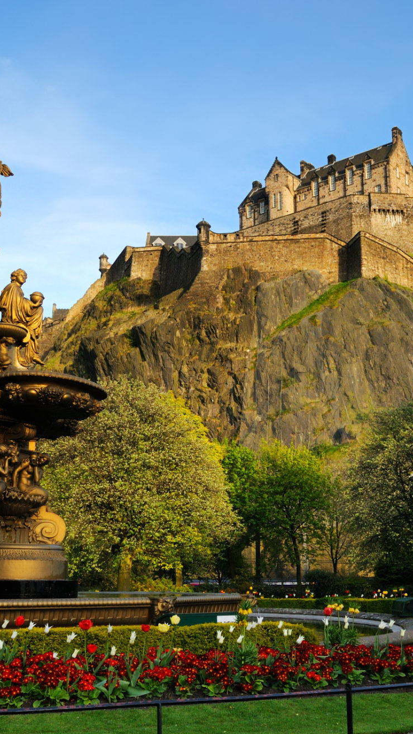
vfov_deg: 49.6
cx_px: 246
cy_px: 368
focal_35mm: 41
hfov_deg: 29.1
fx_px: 794
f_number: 8
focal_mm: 17
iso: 200
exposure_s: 1/60
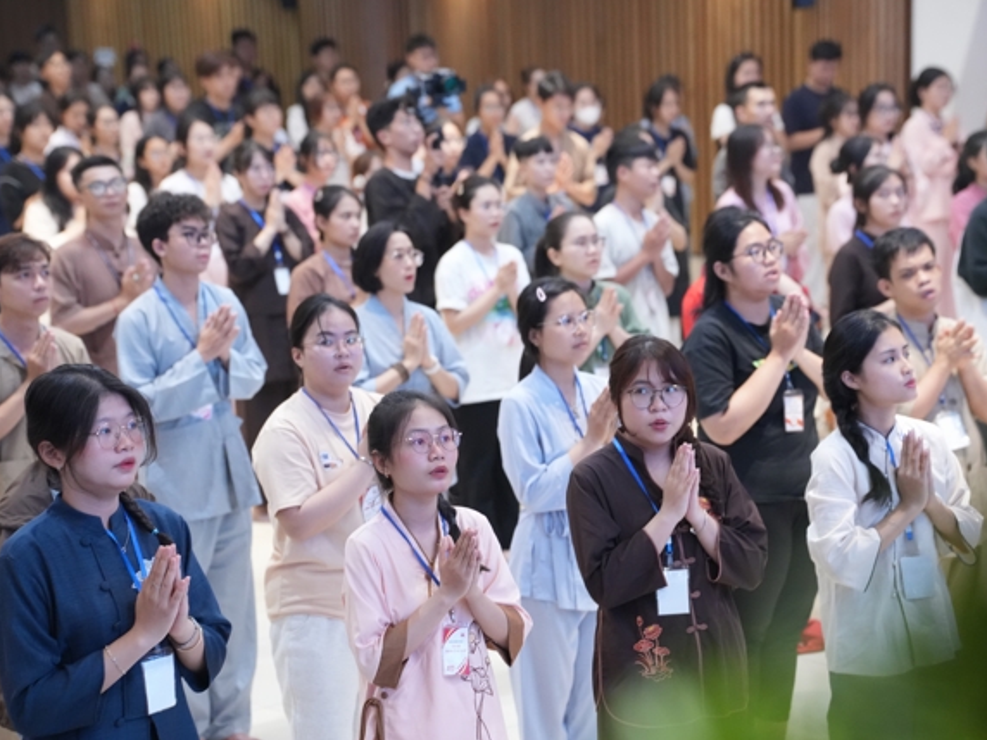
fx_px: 3051
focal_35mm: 107
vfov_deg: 13.8
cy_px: 368
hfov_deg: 18.4
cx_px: 519
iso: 6400
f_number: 4
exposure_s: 1/160
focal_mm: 98
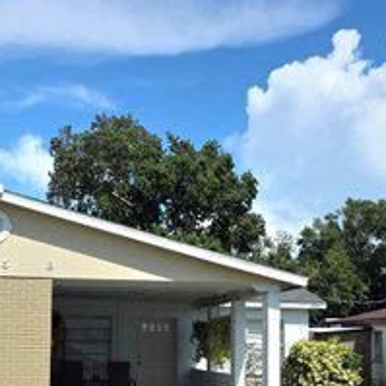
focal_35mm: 51
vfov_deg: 32.6
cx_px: 8
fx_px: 643
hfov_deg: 31.1
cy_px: 298
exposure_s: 1/10000
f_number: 1.7
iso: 80
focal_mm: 6.3
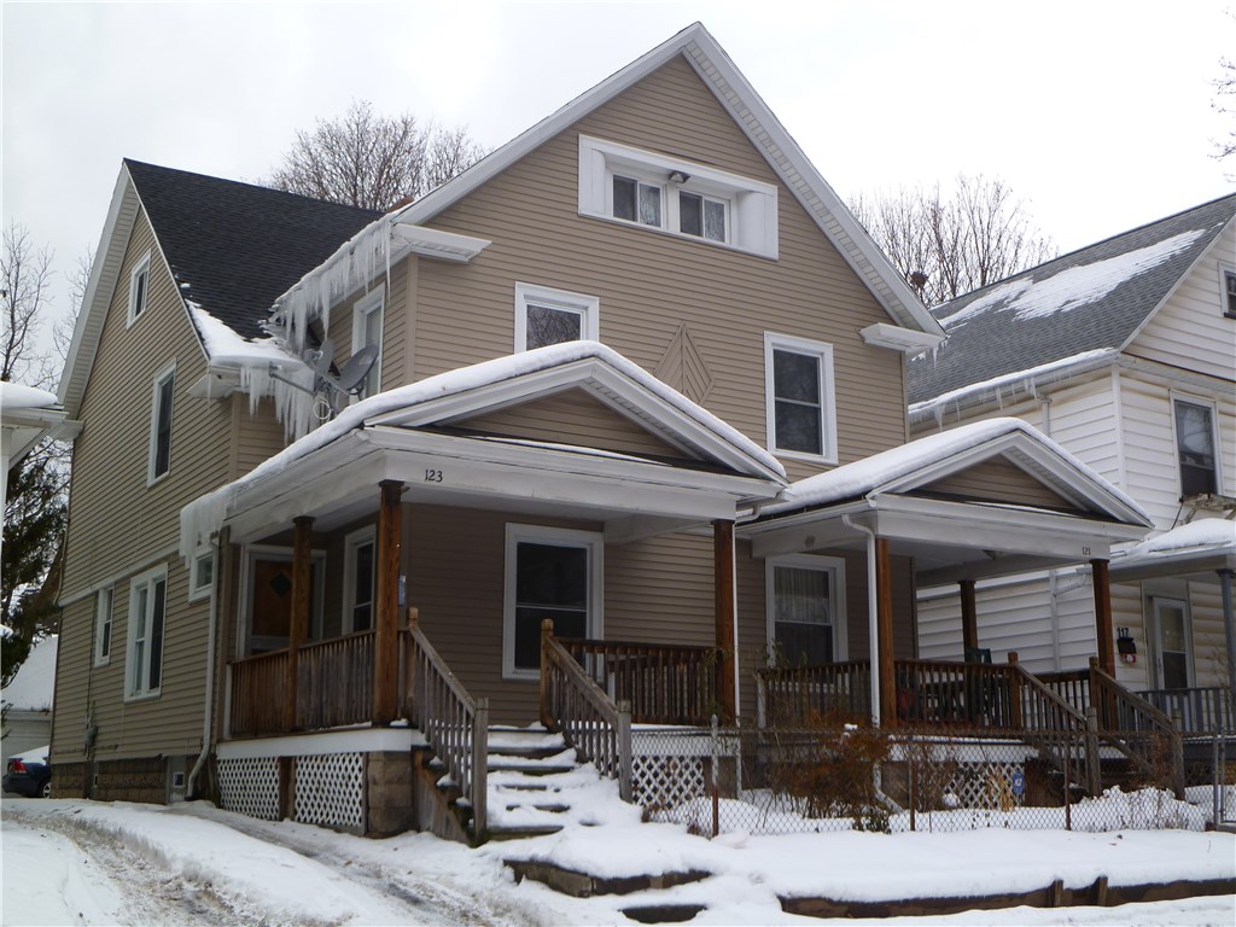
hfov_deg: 45.8
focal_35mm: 41
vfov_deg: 35.1
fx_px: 1464
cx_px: 618
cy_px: 464
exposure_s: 1/160
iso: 80
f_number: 3.7
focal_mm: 7.4
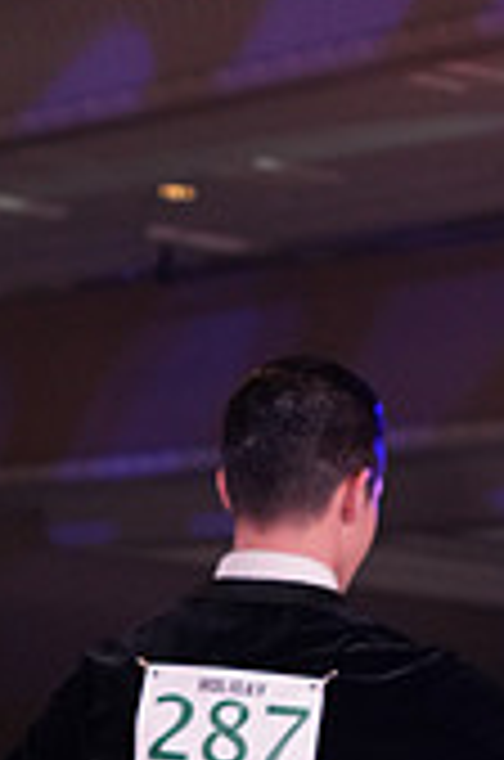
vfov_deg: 8.6
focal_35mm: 234
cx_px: 272
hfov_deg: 5.8
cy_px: 1201
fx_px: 4934
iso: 2000
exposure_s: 1/200
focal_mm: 68
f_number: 5
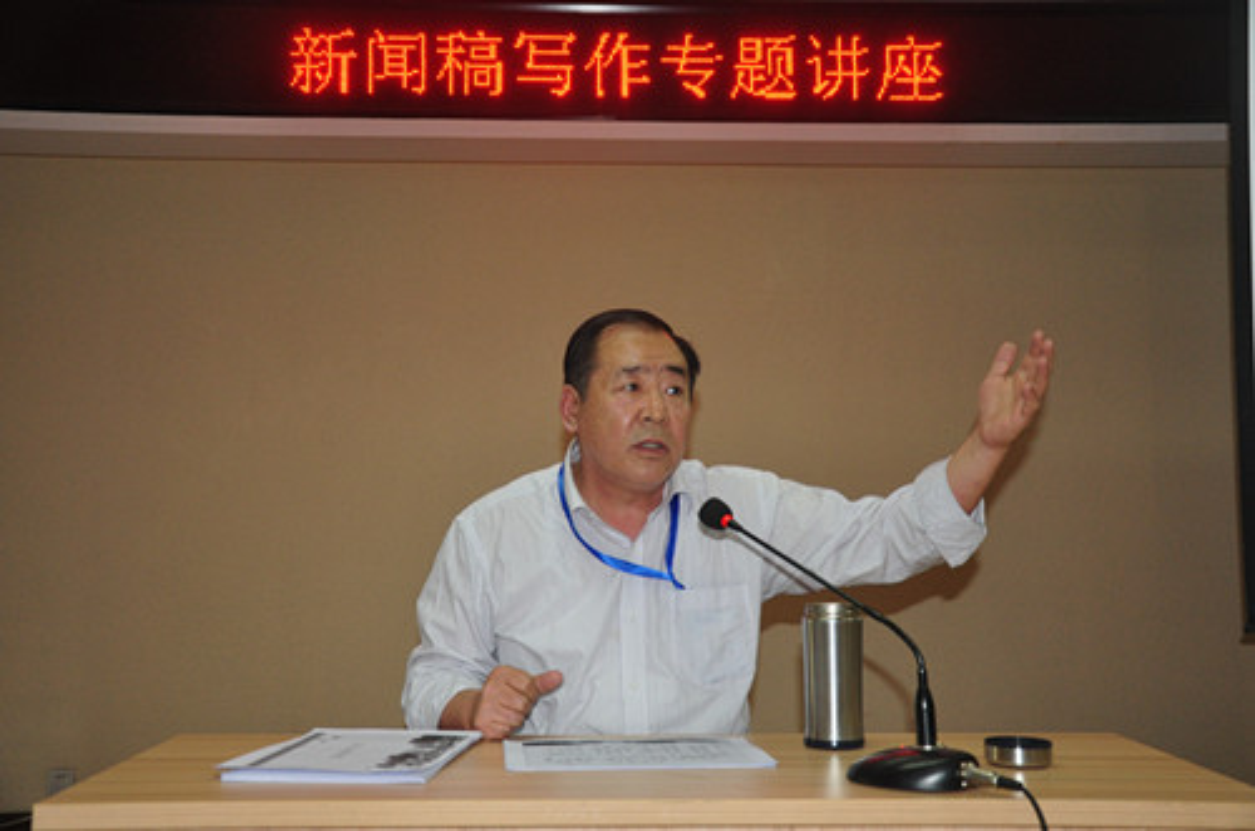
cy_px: 416
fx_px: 1357
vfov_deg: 34.1
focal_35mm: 39
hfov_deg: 49.6
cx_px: 628
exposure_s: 1/80
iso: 800
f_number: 4
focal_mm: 26
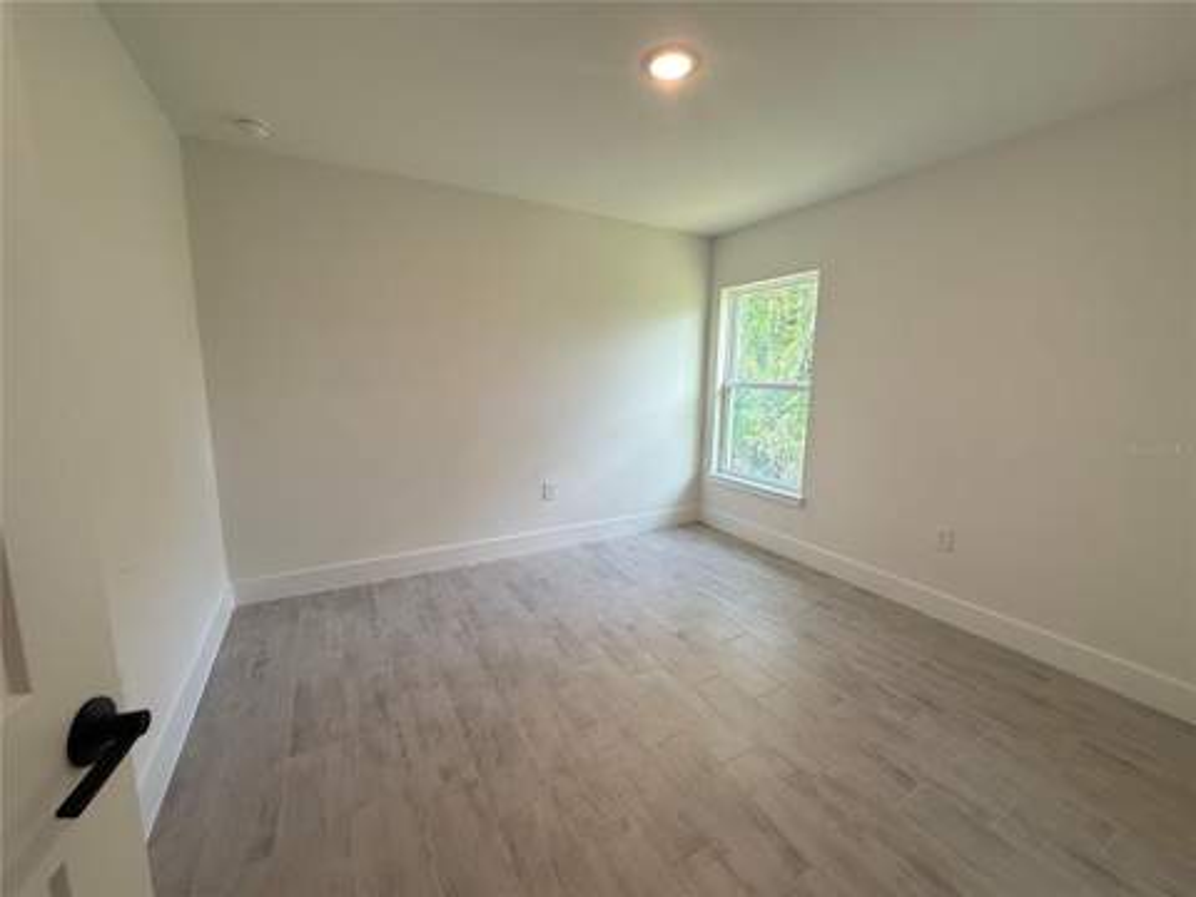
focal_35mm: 14
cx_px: 598
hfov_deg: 102.1
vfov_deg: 85.7
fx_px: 484
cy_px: 448
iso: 80
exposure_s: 1/120
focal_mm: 2.22
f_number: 2.2
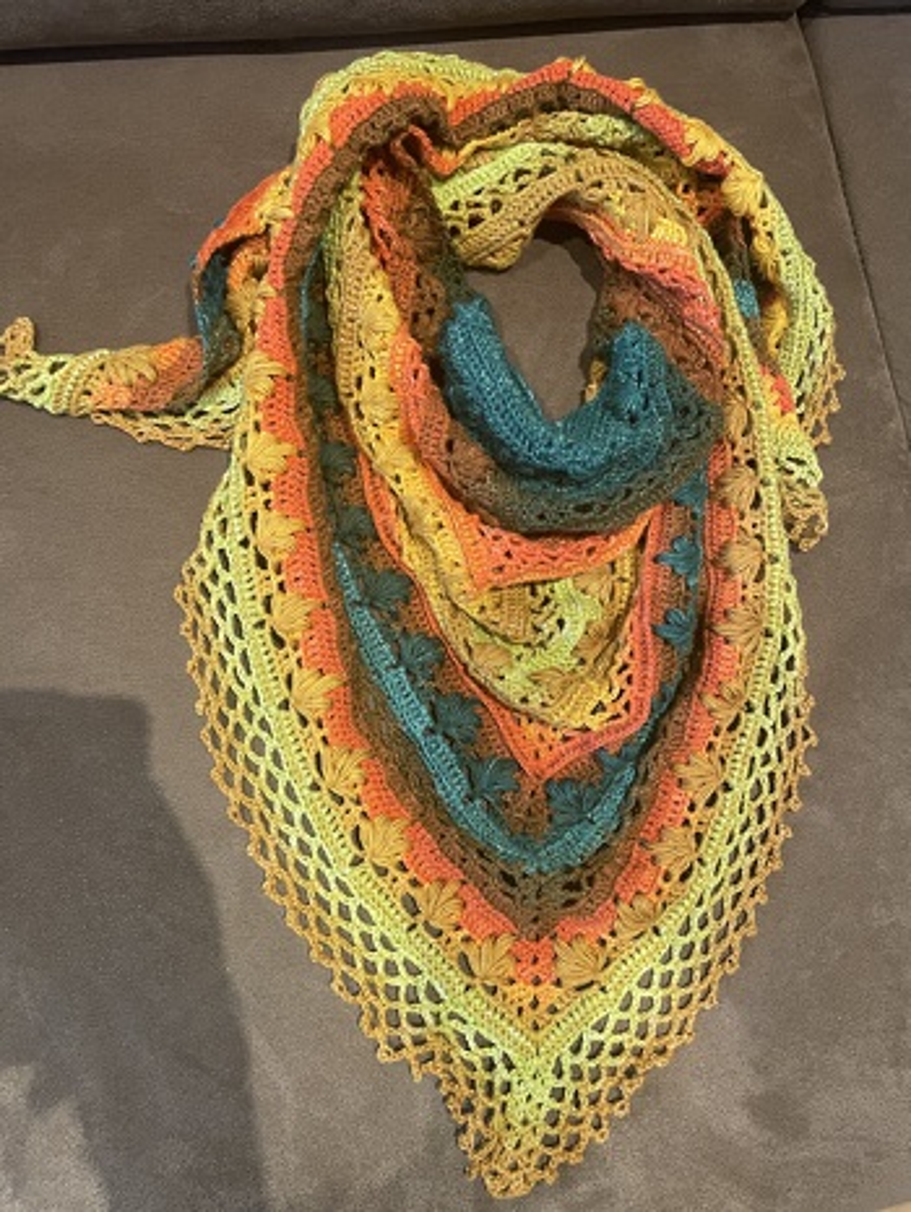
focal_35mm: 26
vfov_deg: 67.3
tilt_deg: -77.0
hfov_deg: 53.1
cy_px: 606
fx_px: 911
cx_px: 456
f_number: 1.6
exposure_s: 1/59
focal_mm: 4.2
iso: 320
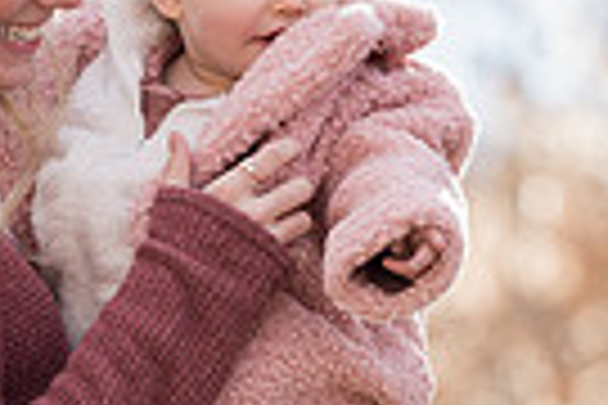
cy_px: 646
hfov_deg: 2.7
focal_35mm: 775
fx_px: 13088
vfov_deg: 1.8
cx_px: 392
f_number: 4
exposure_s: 1/320
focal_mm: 180
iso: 200
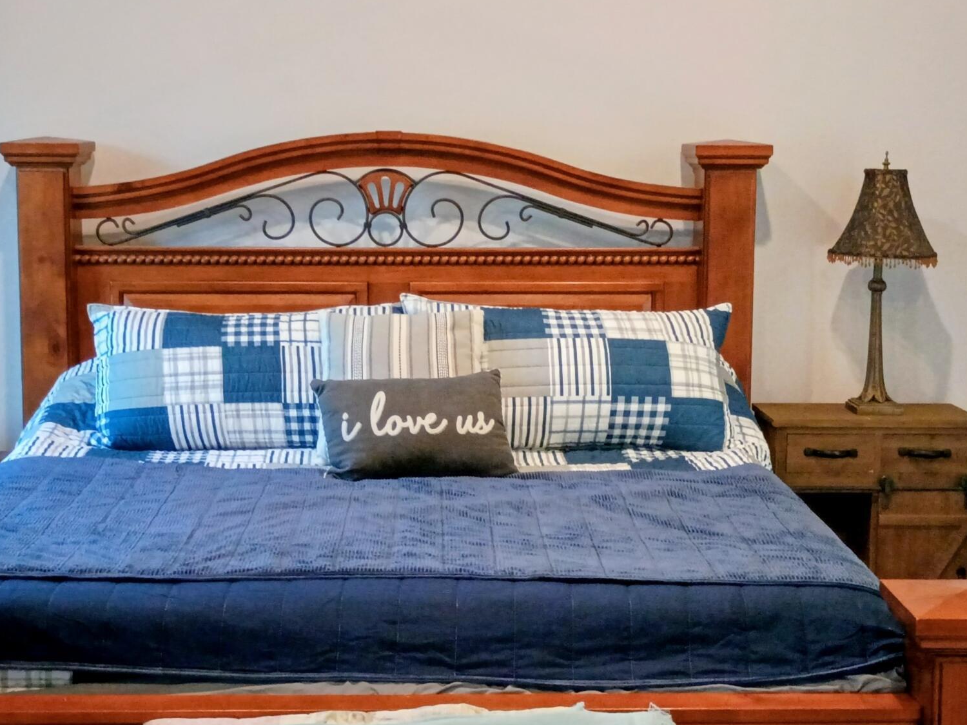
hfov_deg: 33.2
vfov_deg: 25.2
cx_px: 447
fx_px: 1620
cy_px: 325
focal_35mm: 58
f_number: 1.8
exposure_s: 1/40
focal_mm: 4.27
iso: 849
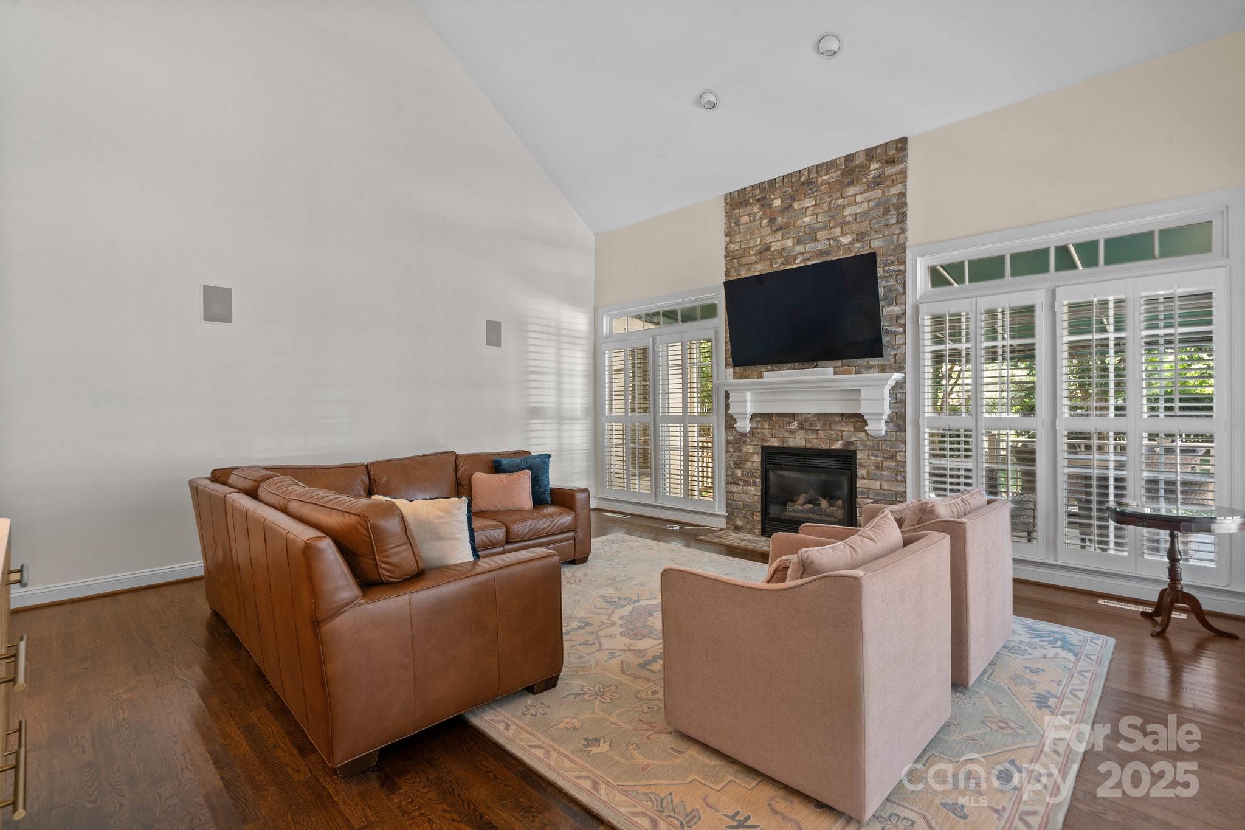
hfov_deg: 96.7
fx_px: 553
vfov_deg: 73.7
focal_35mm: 16
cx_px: 622
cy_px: 415
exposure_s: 1/1.25
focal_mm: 16
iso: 100
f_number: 11
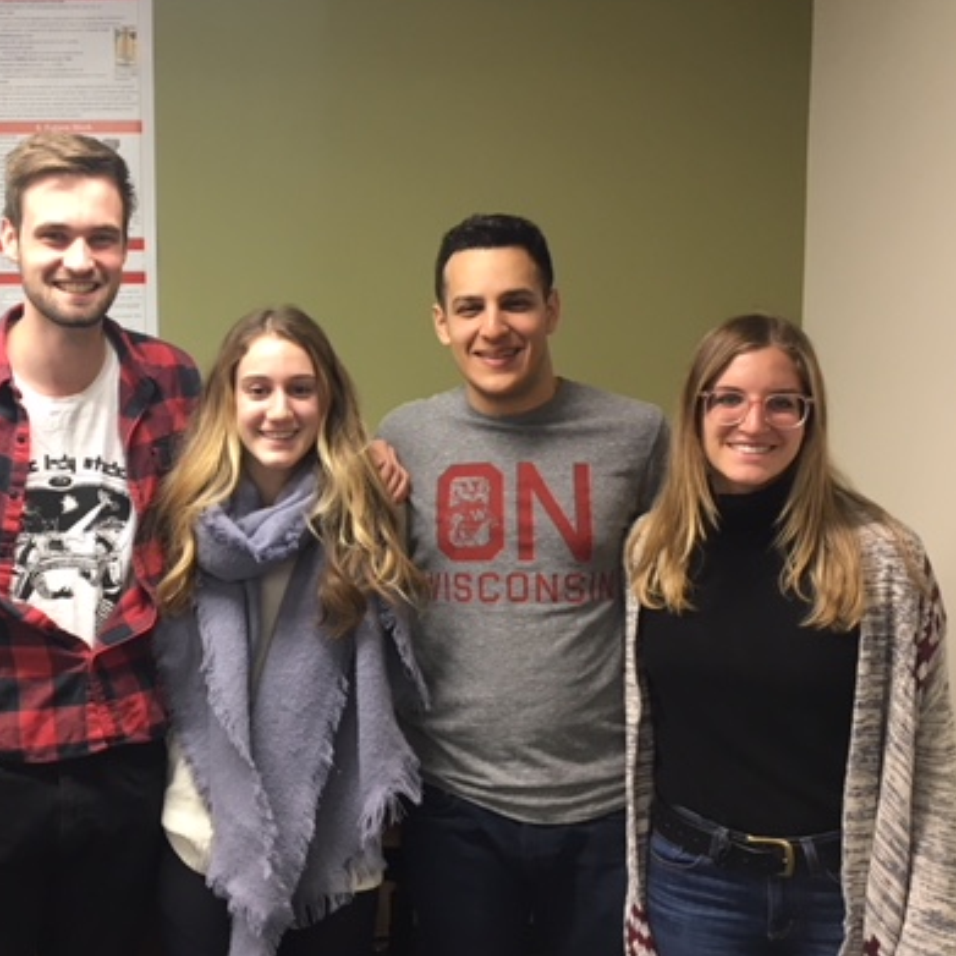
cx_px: 200
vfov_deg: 40.0
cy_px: 472
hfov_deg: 38.6
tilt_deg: -6.0
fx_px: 1312
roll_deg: +0.0
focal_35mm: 42
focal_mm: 4.15
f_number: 2.2
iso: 64
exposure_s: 1/30
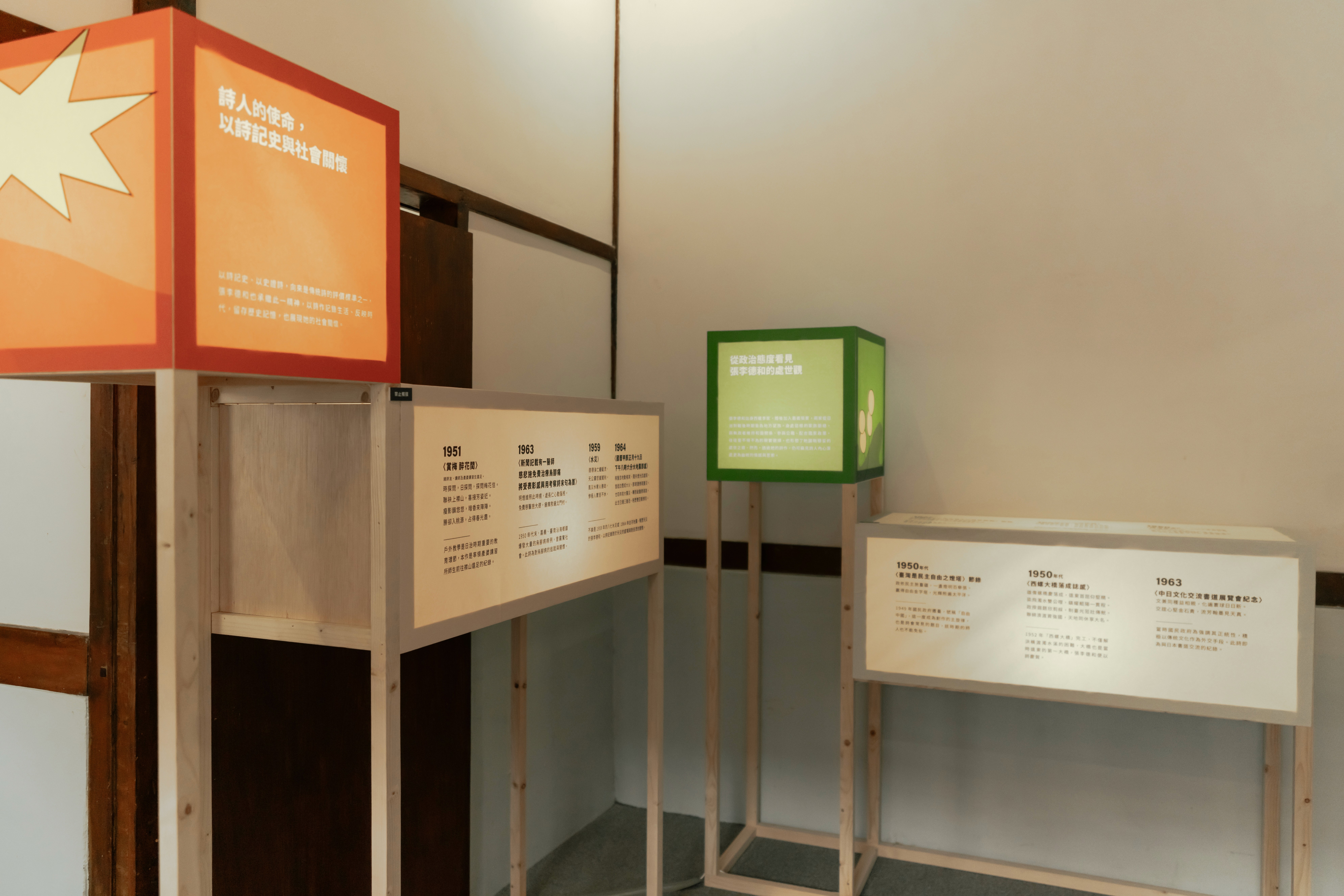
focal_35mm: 27
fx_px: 1008
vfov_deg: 47.9
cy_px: 448
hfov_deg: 67.4
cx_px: 672
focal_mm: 27
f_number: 2.8
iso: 1600
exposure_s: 1/160
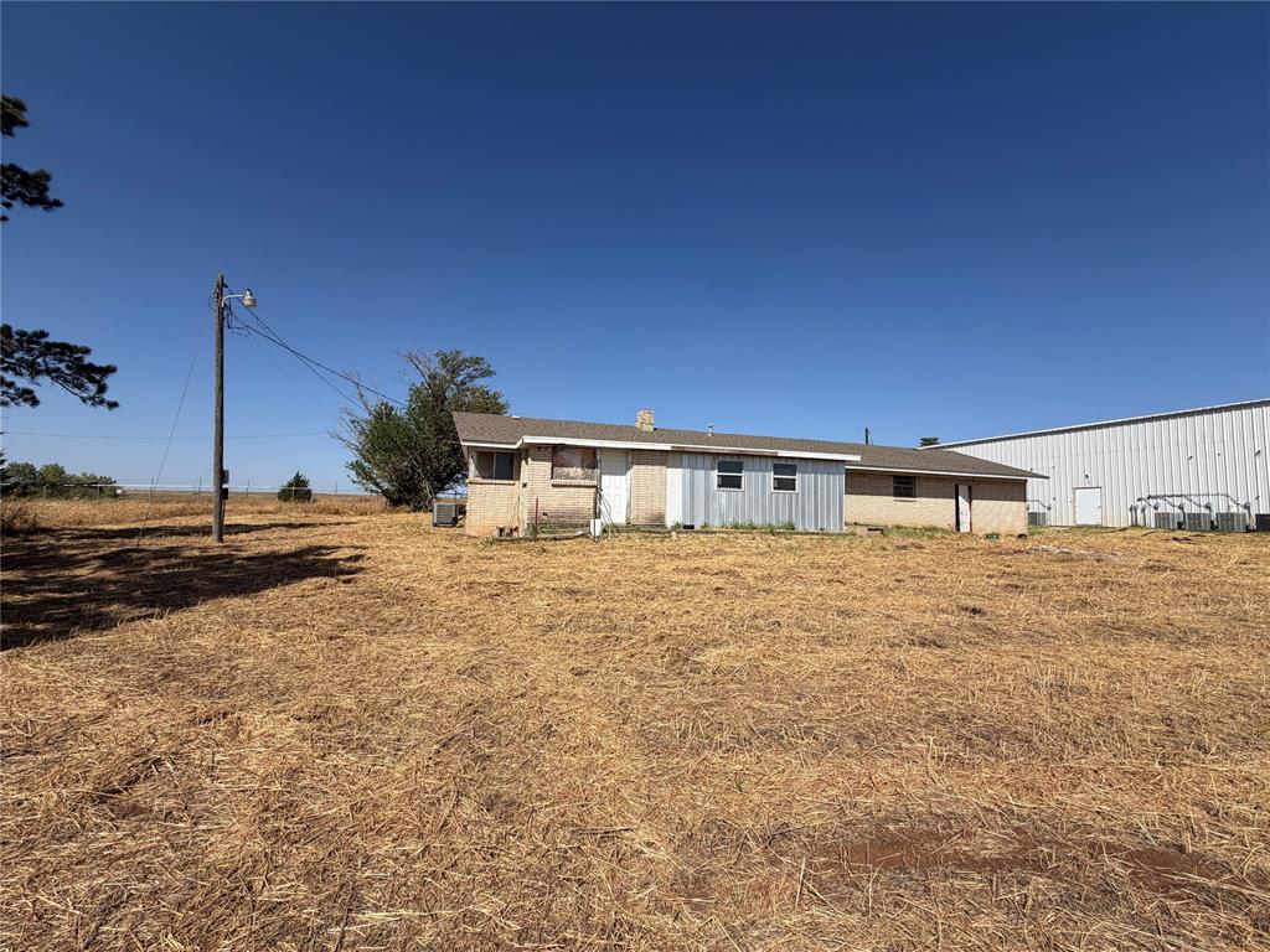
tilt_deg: +4.5
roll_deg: -1.0
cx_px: 635
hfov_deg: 102.1
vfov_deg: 85.7
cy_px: 476
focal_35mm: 14
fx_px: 514
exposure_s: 1/1259
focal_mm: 2.22
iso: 20
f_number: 2.2
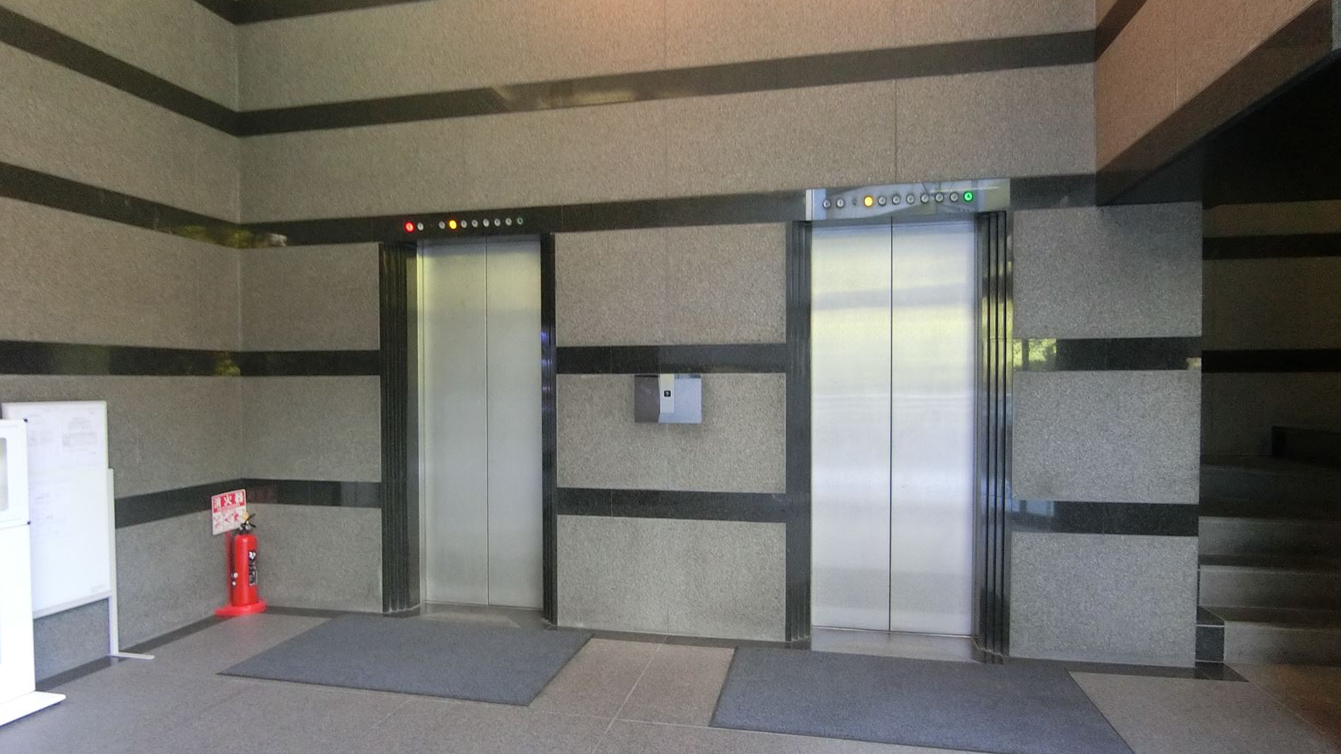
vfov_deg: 53.5
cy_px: 404
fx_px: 747
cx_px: 668
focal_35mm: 21
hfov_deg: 83.8
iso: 500
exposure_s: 1/60
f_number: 2.7
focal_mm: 4.06
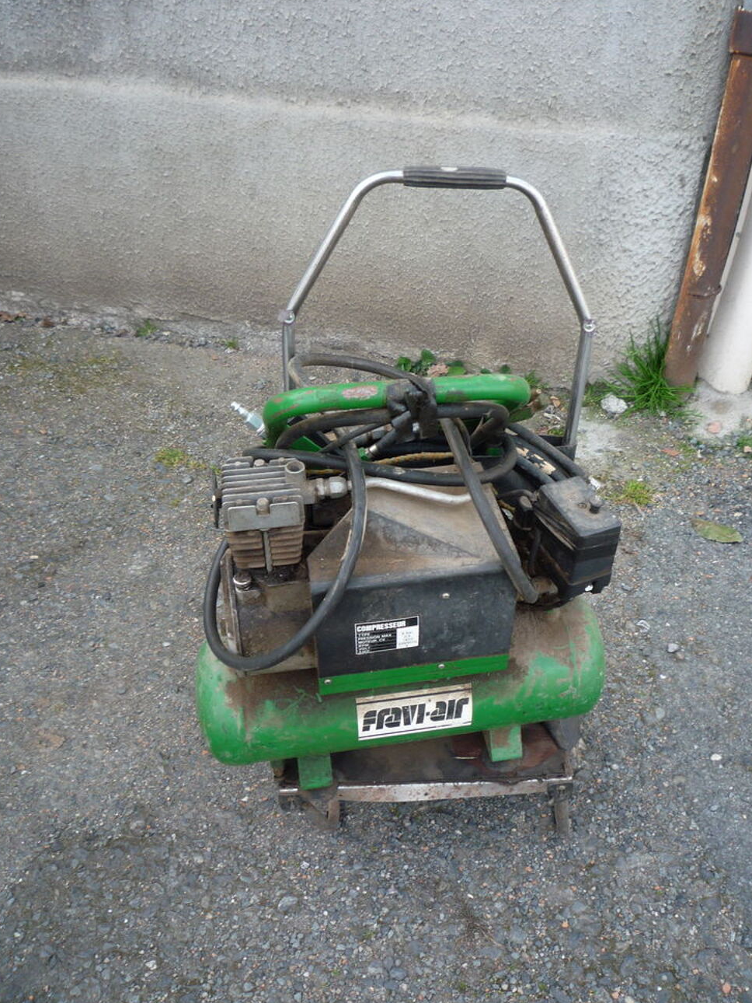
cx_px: 377
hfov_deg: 45.5
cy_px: 489
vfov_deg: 58.3
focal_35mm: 31
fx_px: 898
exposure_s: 1/100
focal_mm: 5.2
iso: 100
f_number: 3.3
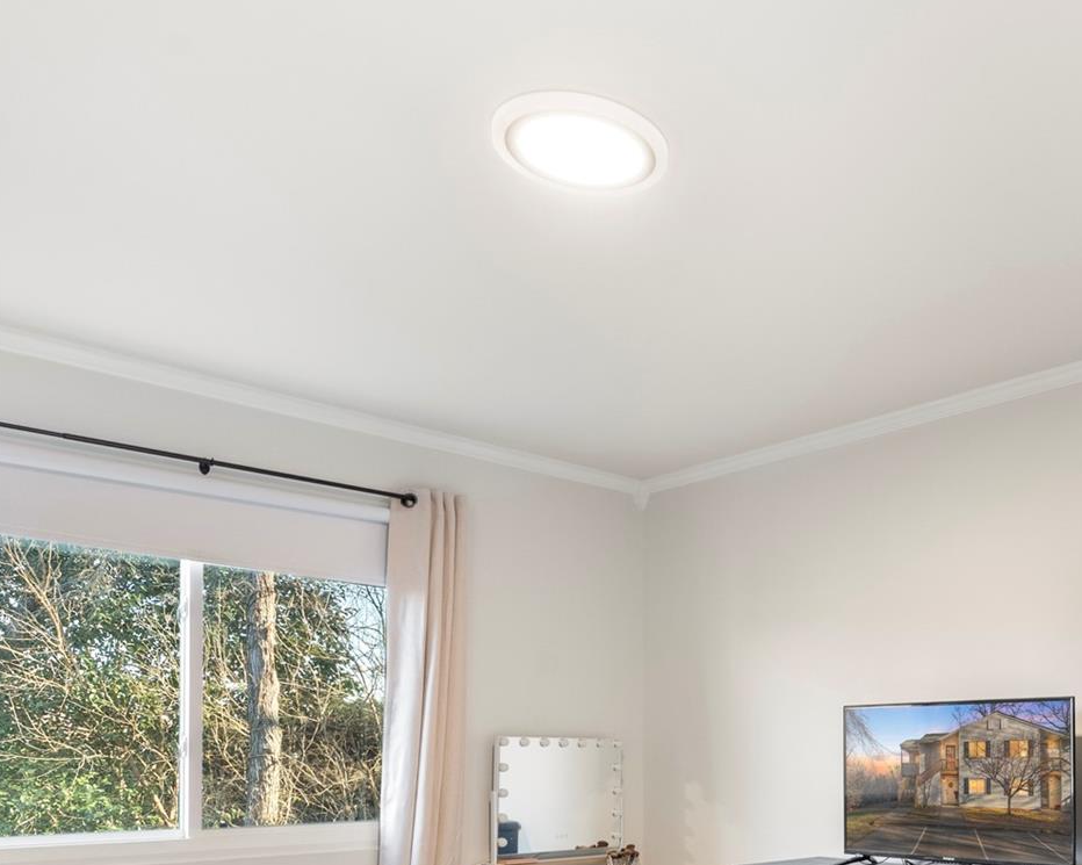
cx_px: 865
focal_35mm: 33
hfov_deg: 50.9
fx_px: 1056
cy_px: 746
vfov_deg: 41.7
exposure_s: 1/4
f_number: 8
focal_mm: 16
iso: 800
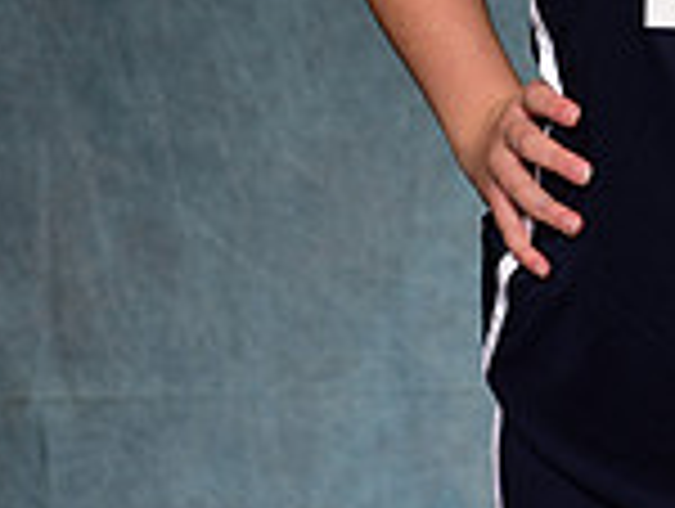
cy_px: -292
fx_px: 5078
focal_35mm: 260
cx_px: 763
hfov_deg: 7.6
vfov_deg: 5.7
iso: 100
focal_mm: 70
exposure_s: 1/200
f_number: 5
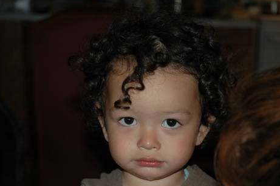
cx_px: 170
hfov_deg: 15.9
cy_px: 113
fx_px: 1002
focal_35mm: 129
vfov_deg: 10.6
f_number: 4.5
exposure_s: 1/60
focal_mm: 62
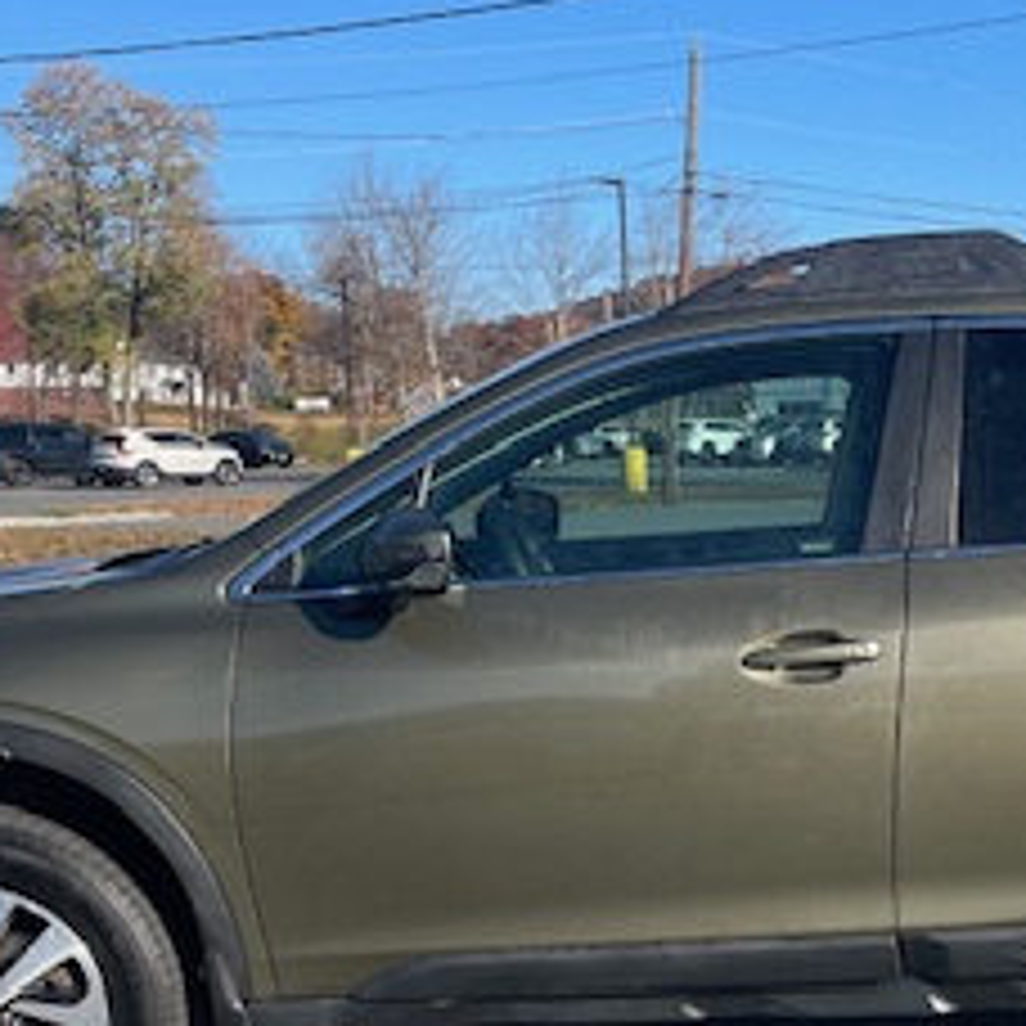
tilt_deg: -10.8
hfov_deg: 27.2
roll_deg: +0.4
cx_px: 806
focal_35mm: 62
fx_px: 2079
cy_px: 810
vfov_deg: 27.2
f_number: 1.6
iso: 32
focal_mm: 5.1
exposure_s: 1/2336
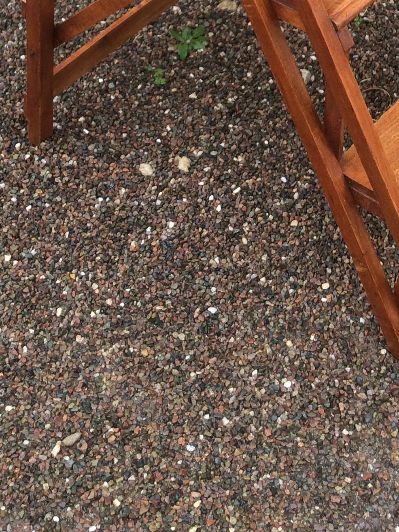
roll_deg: +4.7
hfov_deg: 20.1
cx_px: 342
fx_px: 1107
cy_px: -91
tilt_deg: -32.1
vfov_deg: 24.7
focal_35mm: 72
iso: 50
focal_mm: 4.15
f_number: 2.2
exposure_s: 1/100
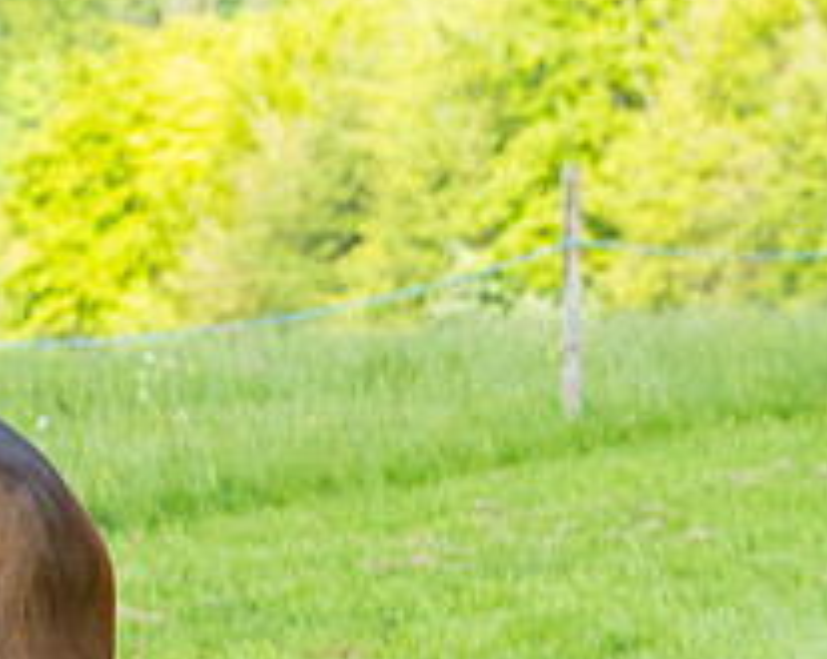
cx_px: -301
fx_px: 11732
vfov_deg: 3.2
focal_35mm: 480
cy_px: 787
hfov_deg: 4.0
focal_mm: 94
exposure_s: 1/1000
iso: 400
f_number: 5
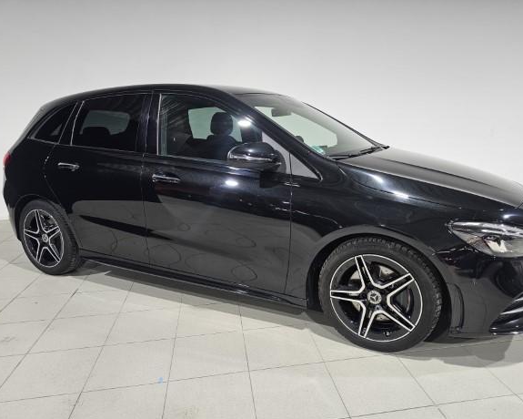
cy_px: 217
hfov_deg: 68.0
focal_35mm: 25
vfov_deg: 56.8
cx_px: 279
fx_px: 387
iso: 125
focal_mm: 6.3
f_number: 1.7
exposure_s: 1/100
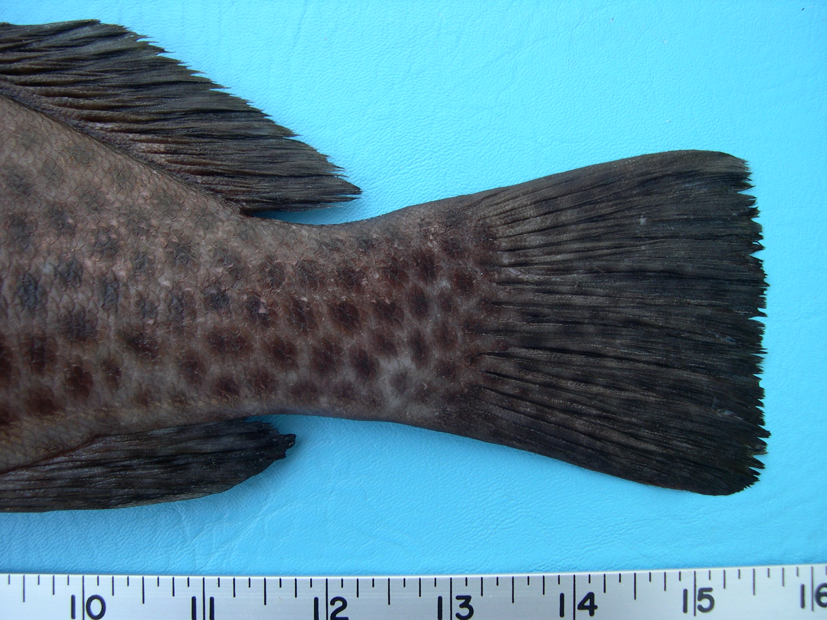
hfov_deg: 49.0
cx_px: 414
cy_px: 310
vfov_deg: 37.7
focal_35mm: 38
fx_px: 908
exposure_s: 1/67
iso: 100
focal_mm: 8
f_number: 2.8
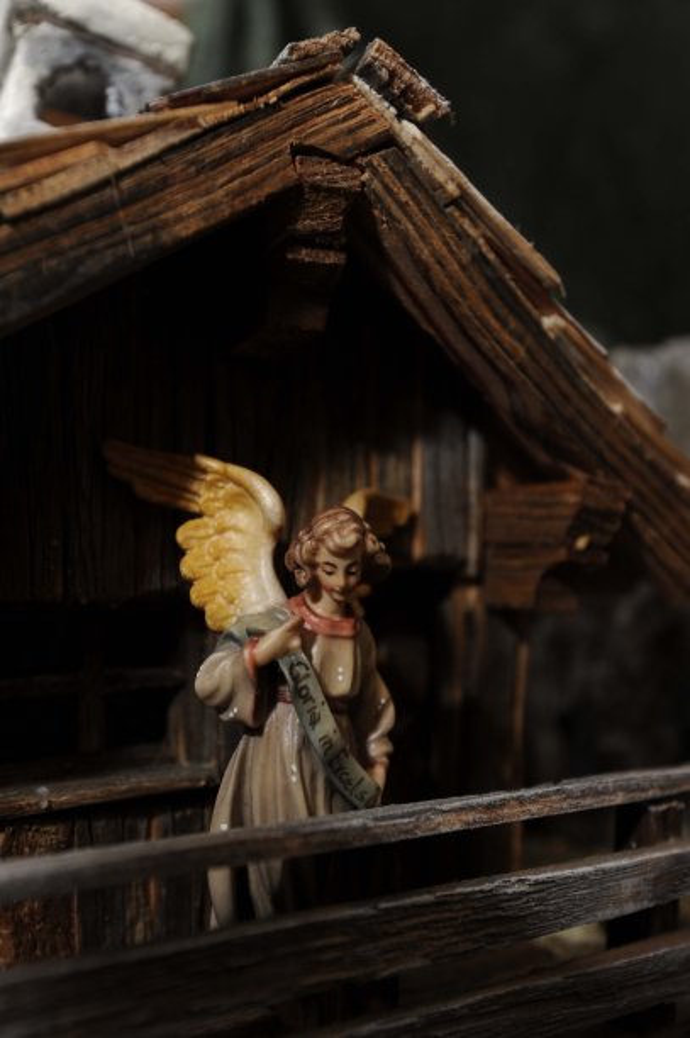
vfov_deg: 54.5
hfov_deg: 37.8
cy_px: 519
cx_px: 345
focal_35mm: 35
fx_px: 1008
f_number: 6.3
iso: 320
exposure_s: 1/50
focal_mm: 35
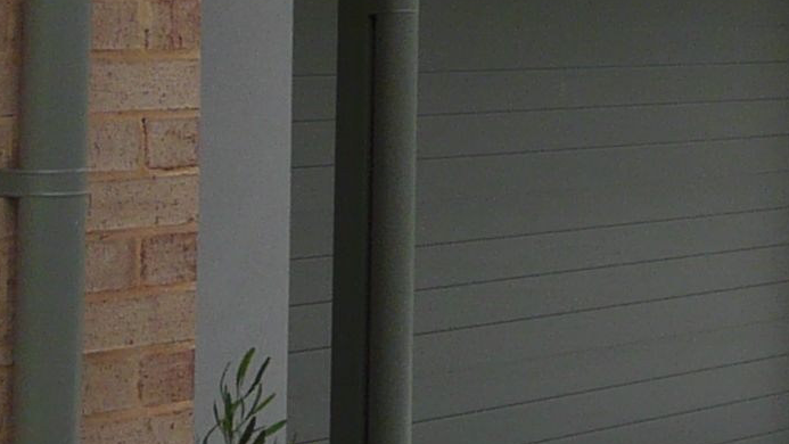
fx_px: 2595
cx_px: 1033
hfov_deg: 16.3
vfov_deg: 9.5
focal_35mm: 124
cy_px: -233
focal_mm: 4.6
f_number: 3.3
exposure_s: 1/800
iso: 100
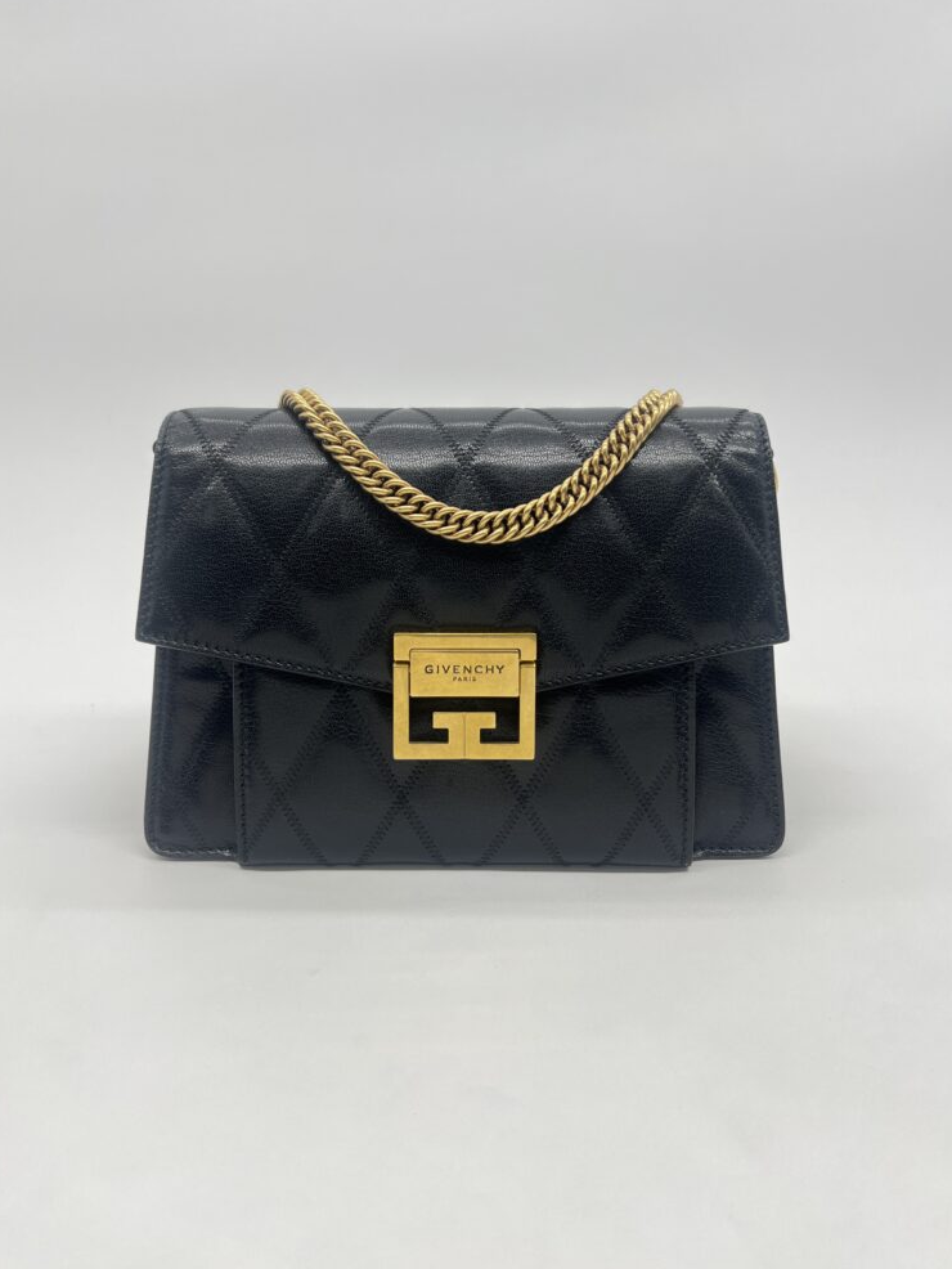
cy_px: 641
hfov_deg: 51.4
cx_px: 461
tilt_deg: -19.3
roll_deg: +0.5
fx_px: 990
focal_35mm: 27
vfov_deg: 65.3
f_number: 1.5
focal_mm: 5.7
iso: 32
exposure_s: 1/112
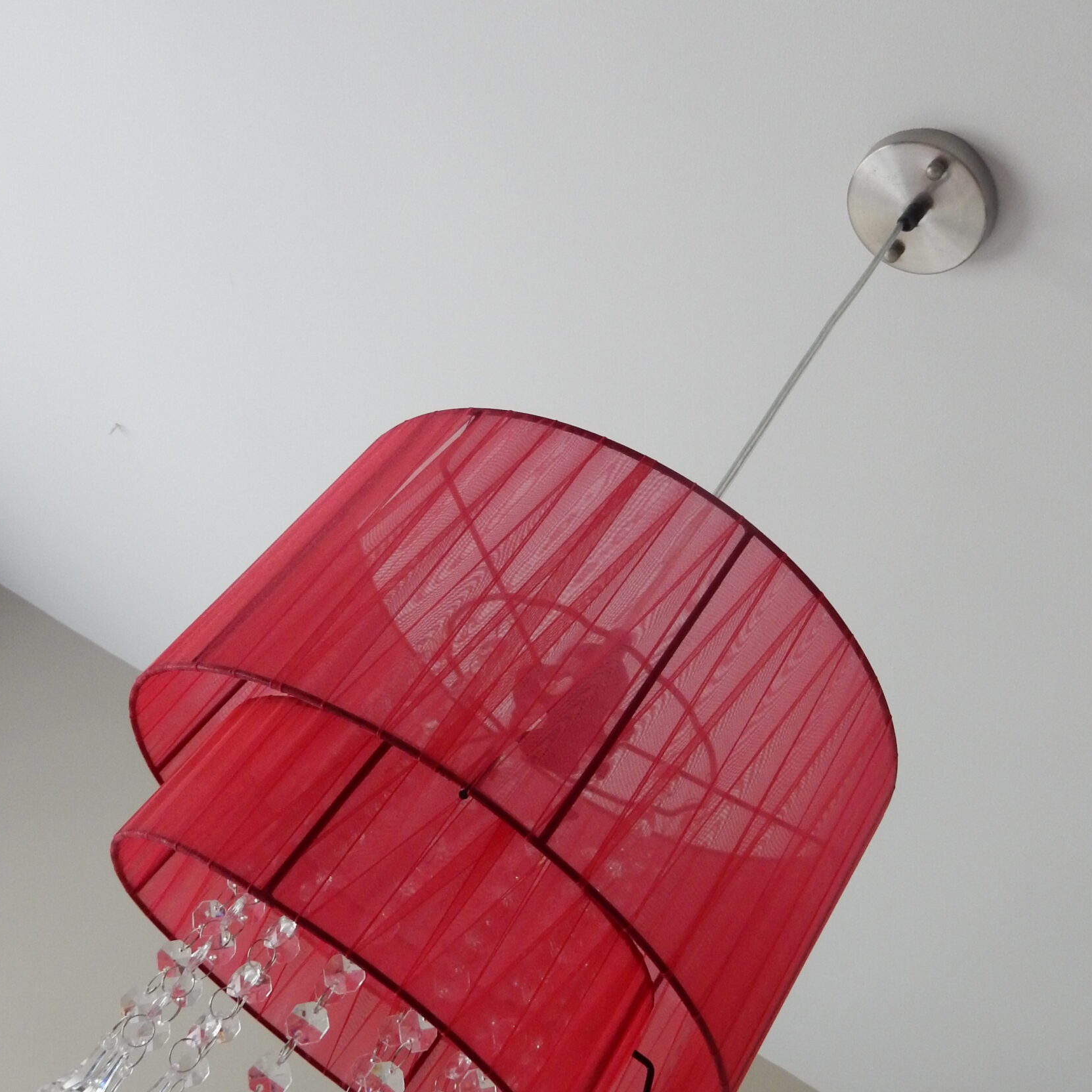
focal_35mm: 34
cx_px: 558
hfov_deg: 48.4
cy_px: 598
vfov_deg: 48.4
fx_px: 1213
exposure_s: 1/30
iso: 360
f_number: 3.7
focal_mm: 4.5
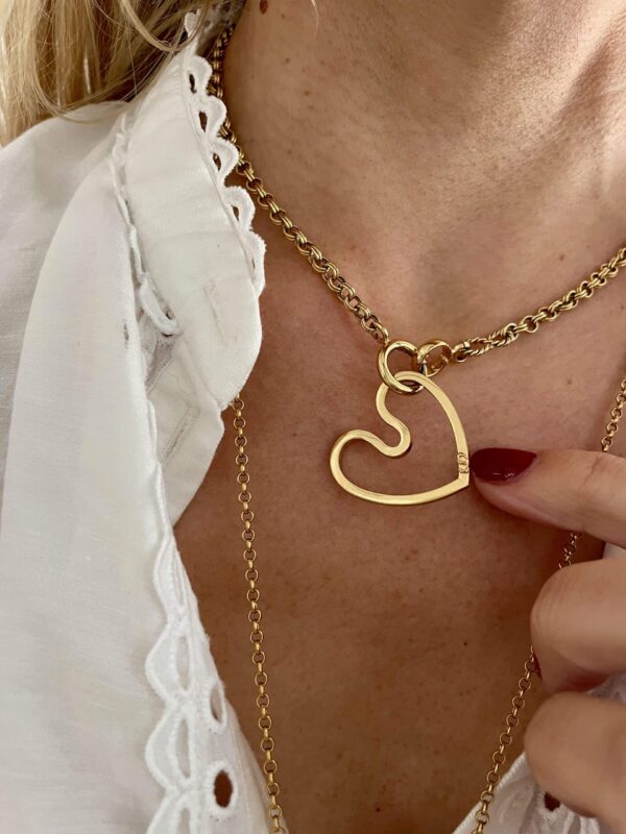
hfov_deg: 53.1
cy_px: 417
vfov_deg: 67.3
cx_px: 313
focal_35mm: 26
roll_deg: -14.6
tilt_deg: -6.6
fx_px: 627
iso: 200
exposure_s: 1/50
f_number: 1.6
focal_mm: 4.2
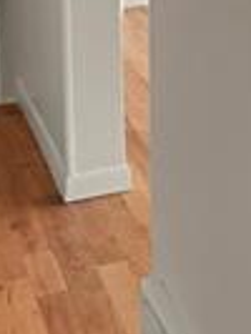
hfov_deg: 7.1
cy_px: -276
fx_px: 1216
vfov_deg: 13.8
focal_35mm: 126
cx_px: 1112
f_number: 8
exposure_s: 1/20
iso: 6400
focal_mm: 17
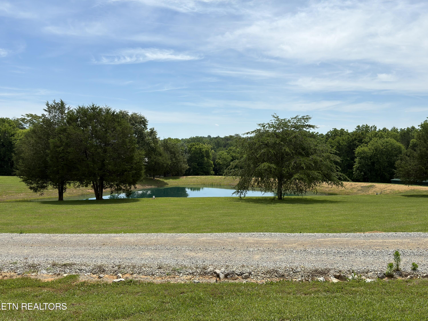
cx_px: 214
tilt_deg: -1.6
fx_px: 408
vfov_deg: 42.9
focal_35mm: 33
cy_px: 160
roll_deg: +0.8
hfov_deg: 55.4
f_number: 1.78
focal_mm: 6.76
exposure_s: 1/6897
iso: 64
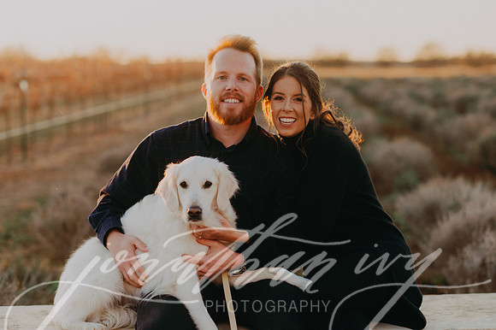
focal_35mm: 85
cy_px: 165
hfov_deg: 23.9
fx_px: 1170
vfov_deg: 16.1
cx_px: 248
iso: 200
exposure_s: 1/1000
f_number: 2.8
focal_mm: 85
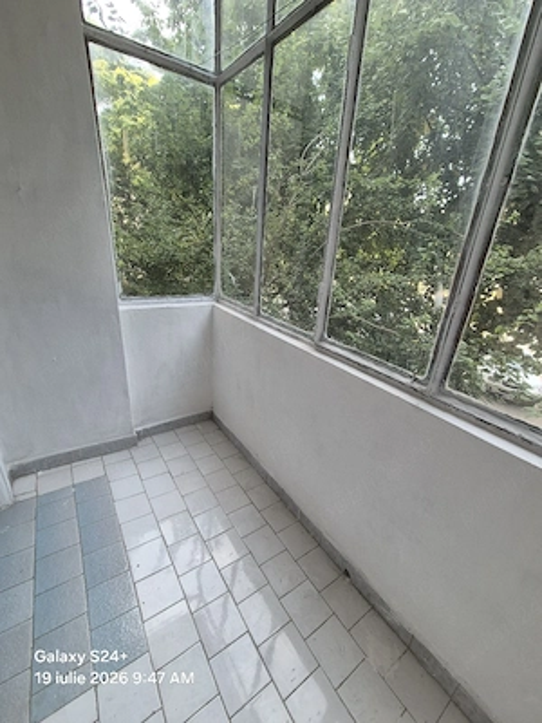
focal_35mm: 13
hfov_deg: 89.9
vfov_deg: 106.2
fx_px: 271
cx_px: 271
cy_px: 362
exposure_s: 1/100
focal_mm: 2.2
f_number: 2.2
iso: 64
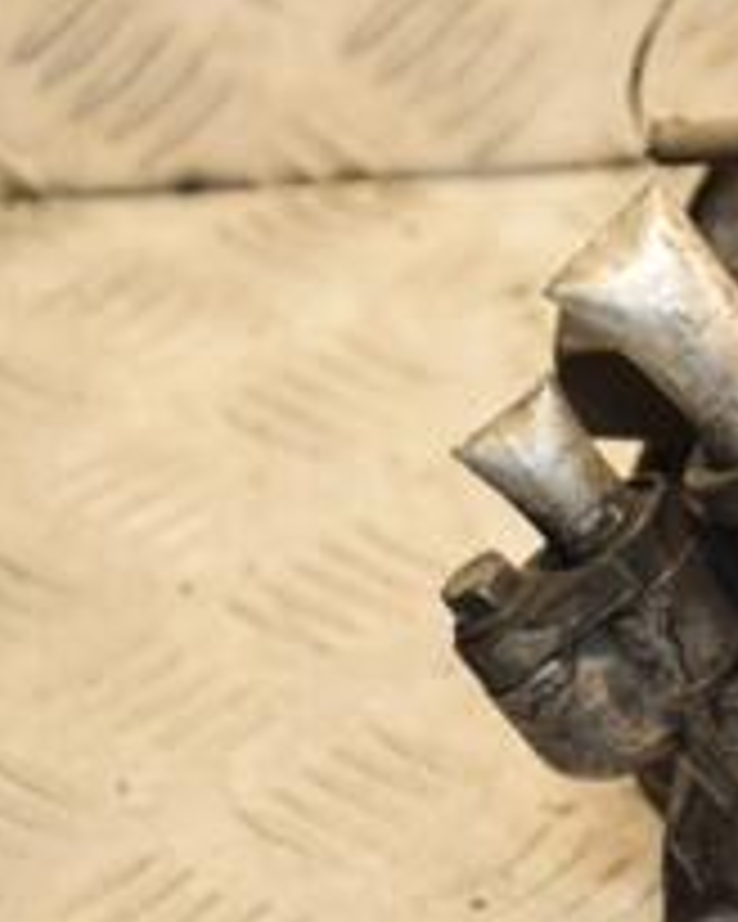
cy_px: 679
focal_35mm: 255
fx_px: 6962
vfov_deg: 7.6
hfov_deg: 6.0
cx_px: 950
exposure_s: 1/200
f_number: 5.3
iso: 800
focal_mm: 62
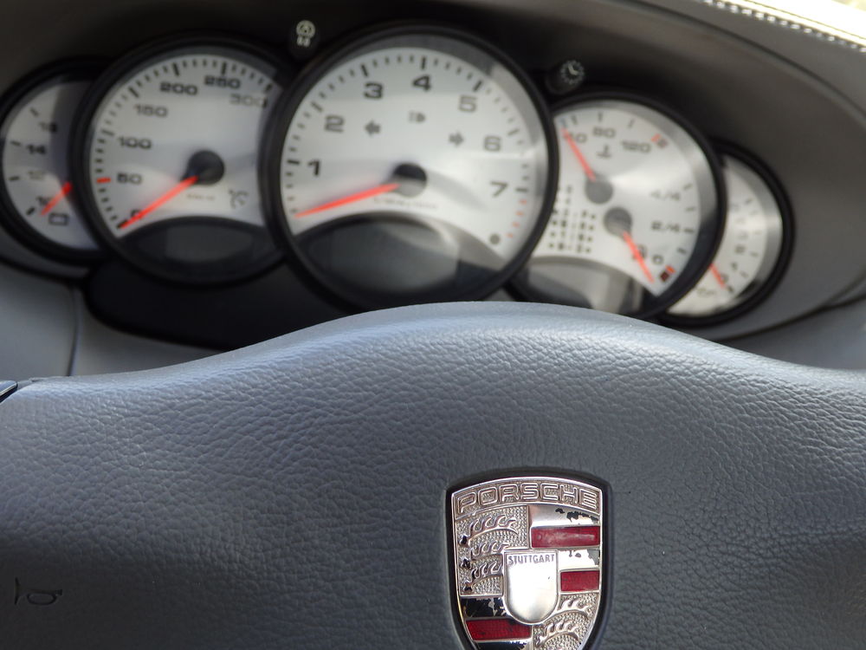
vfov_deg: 32.2
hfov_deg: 42.1
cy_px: 325
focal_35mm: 45
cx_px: 433
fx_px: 1126
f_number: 3.8
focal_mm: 8
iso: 125
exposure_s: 1/80
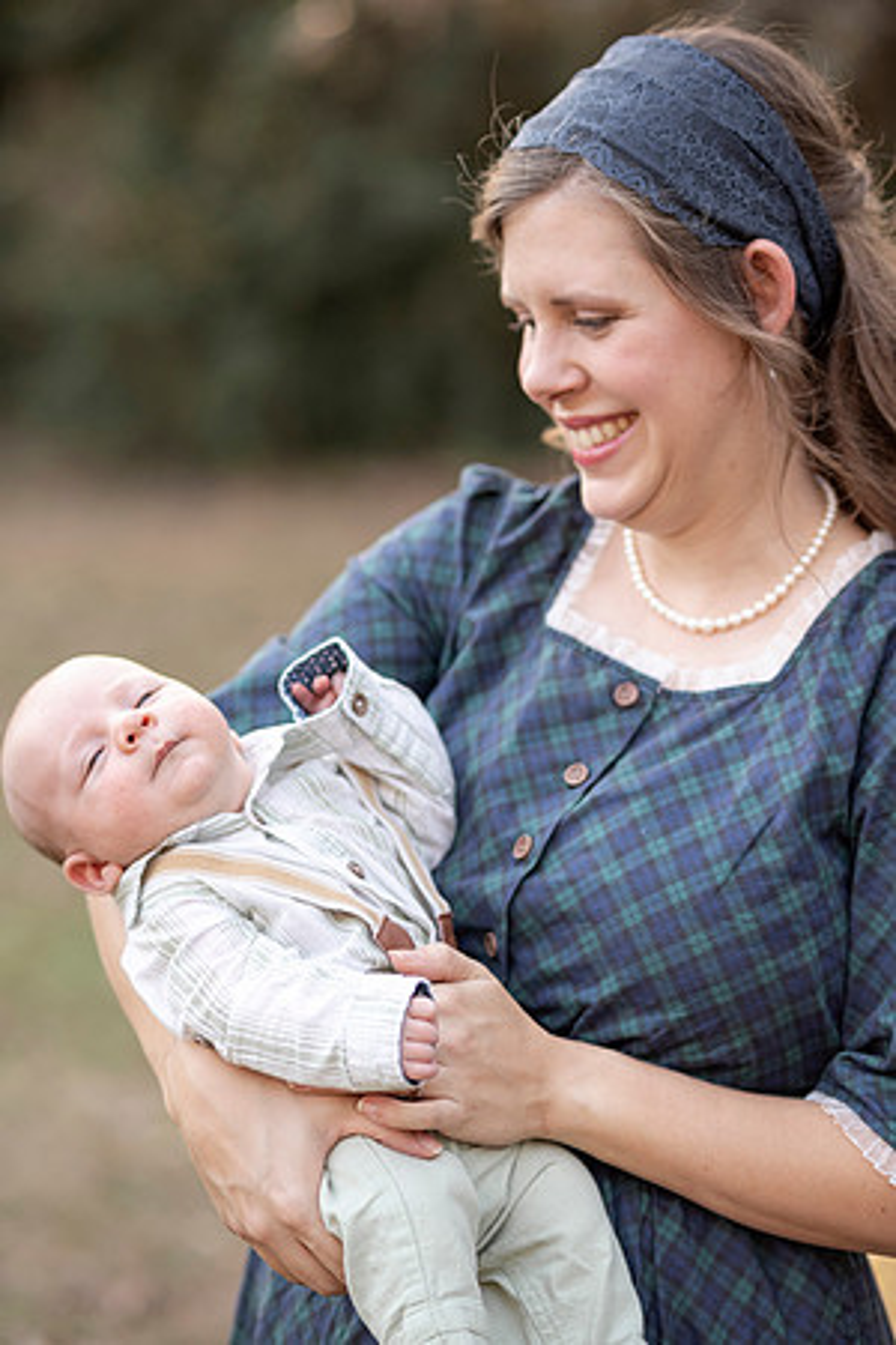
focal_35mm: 85
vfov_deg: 23.9
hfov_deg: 16.1
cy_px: 672
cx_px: 448
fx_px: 3173
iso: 640
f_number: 2.5
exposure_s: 1/640
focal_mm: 85
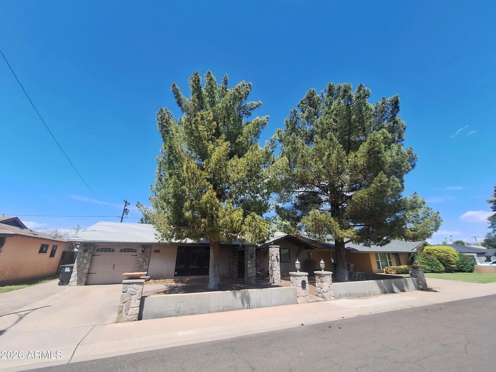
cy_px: 186
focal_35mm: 13
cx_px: 248
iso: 40
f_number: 2.2
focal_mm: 1.74
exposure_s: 1/1055
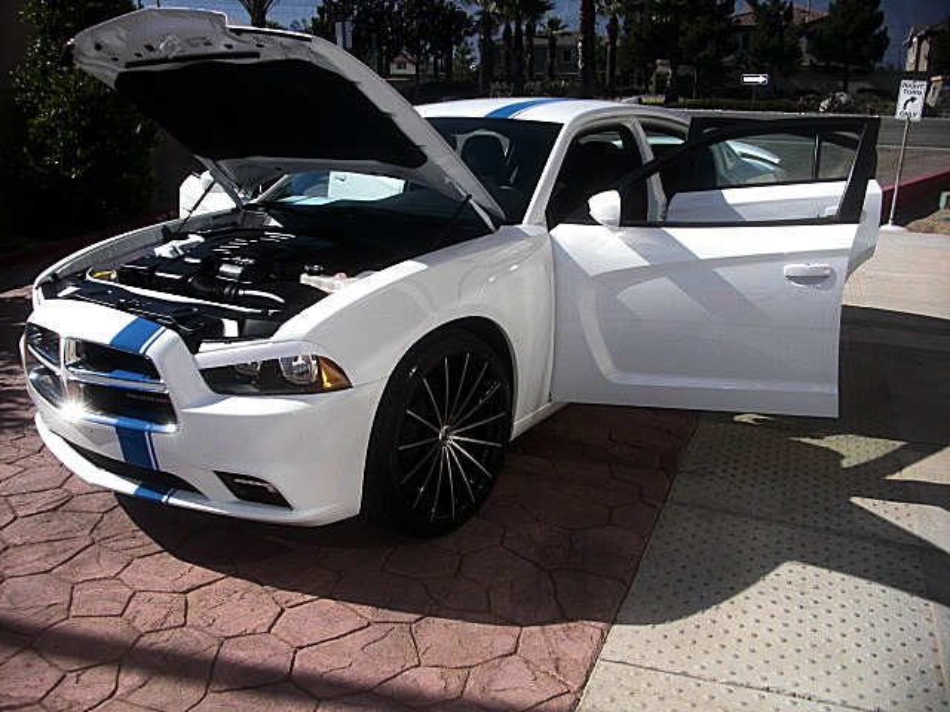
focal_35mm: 36
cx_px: 475
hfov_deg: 51.4
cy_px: 356
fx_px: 988
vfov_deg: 39.7
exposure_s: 1/1000
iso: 50
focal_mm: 6.3
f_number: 2.8
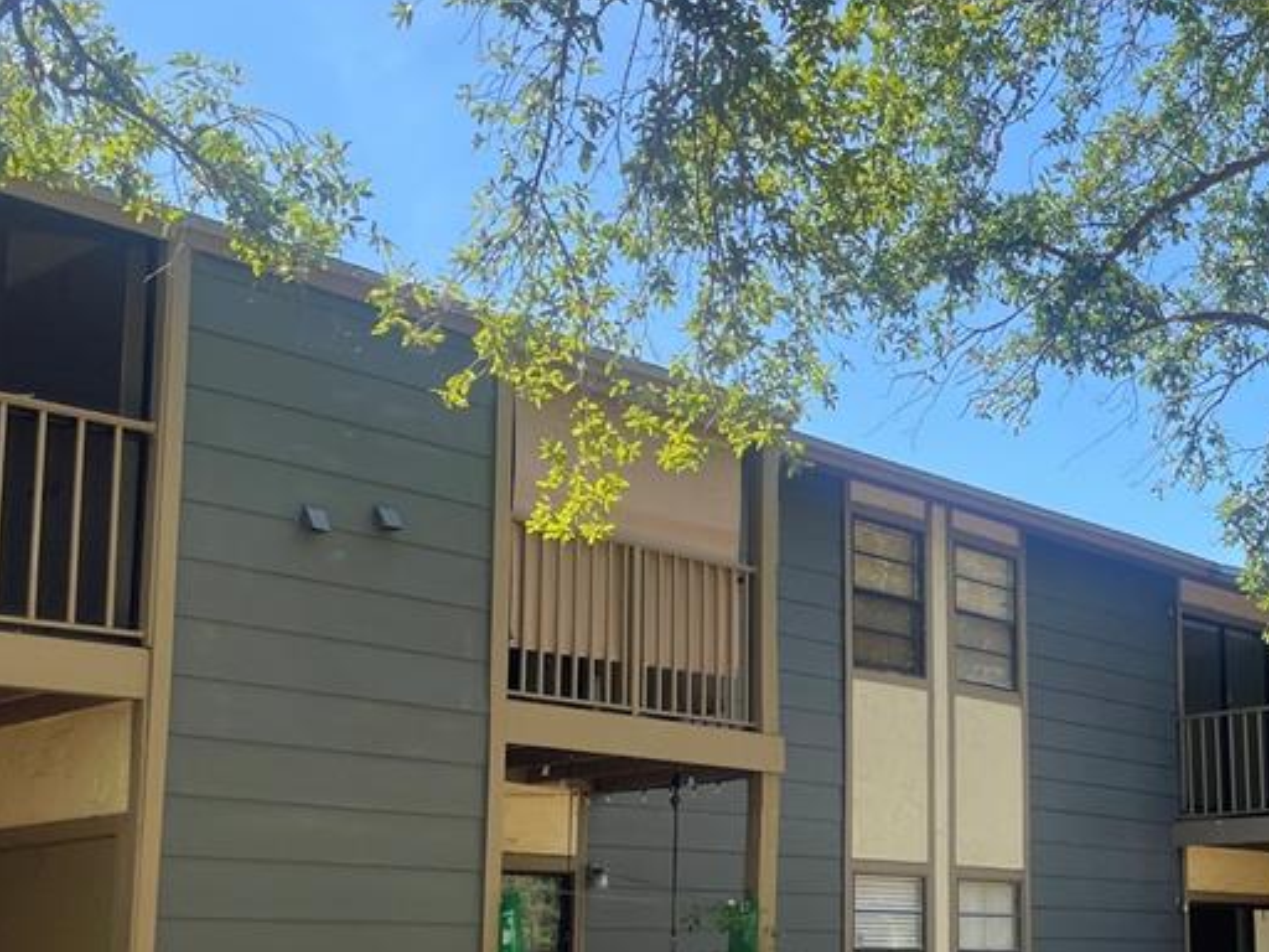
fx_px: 1833
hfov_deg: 36.8
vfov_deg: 28.8
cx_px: 1026
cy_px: 679
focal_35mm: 50
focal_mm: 5.1
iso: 32
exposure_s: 1/867
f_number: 1.6
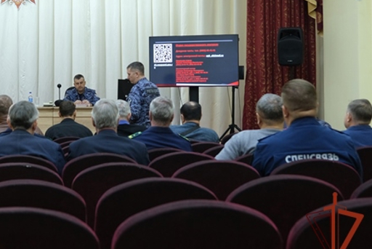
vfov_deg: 23.8
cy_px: 95
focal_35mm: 57
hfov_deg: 34.5
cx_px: 107
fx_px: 589
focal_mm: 26
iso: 400
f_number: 4
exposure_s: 1/40
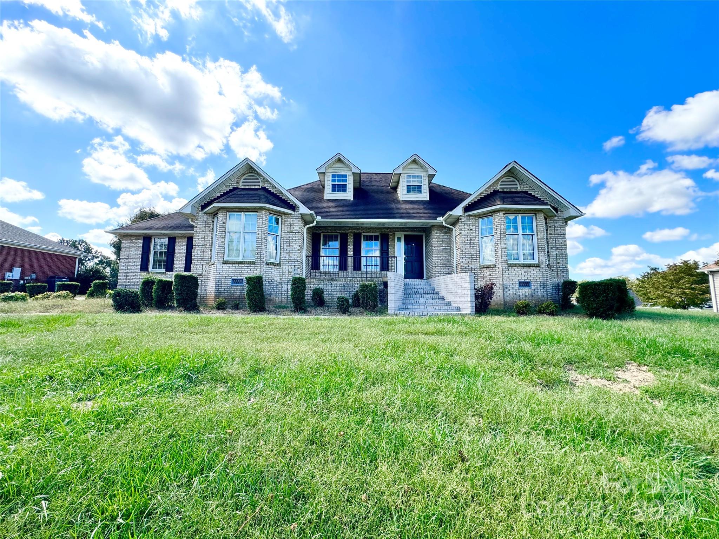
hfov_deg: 102.1
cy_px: 270
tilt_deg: +7.0
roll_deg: -1.1
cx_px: 360
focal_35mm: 14
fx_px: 291
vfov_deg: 85.7
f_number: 2.2
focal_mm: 2.22
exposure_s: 1/421
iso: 40
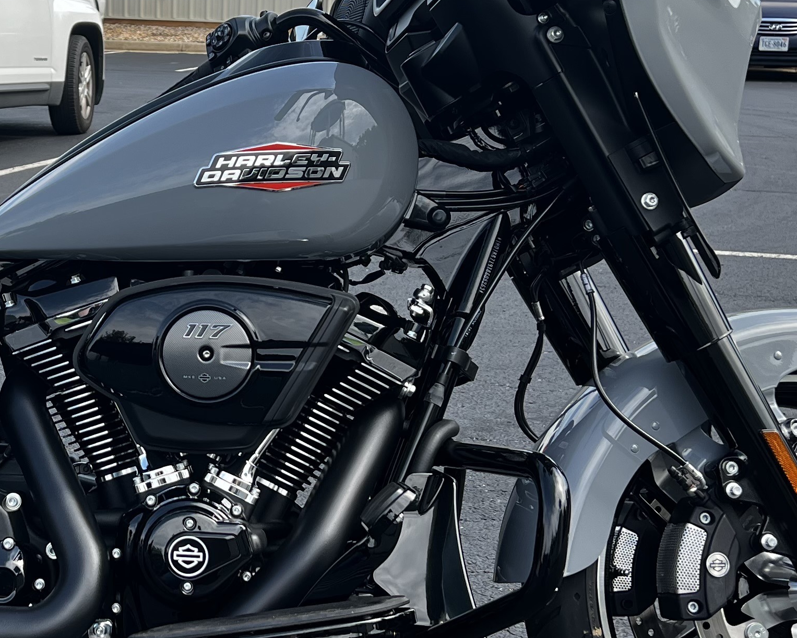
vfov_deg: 22.8
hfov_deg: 27.3
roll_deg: -0.4
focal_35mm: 67
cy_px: 339
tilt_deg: -16.0
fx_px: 1581
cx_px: 81
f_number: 1.5
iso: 50
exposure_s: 1/1048
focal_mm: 5.7
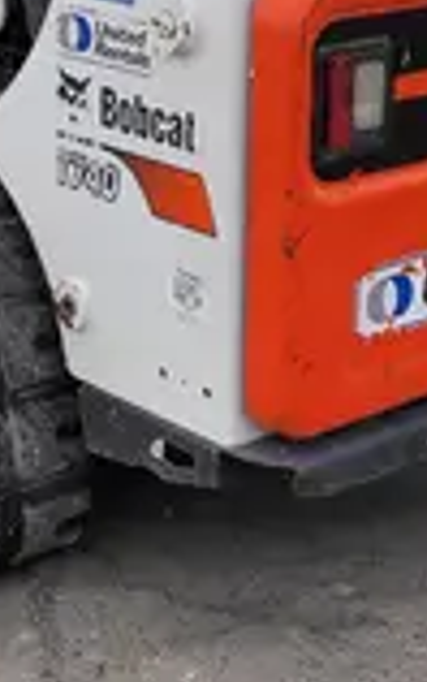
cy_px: 11
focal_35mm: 96
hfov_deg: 13.6
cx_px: 86
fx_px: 1784
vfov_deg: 20.9
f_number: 1.8
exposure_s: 1/992
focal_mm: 5.4
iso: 40
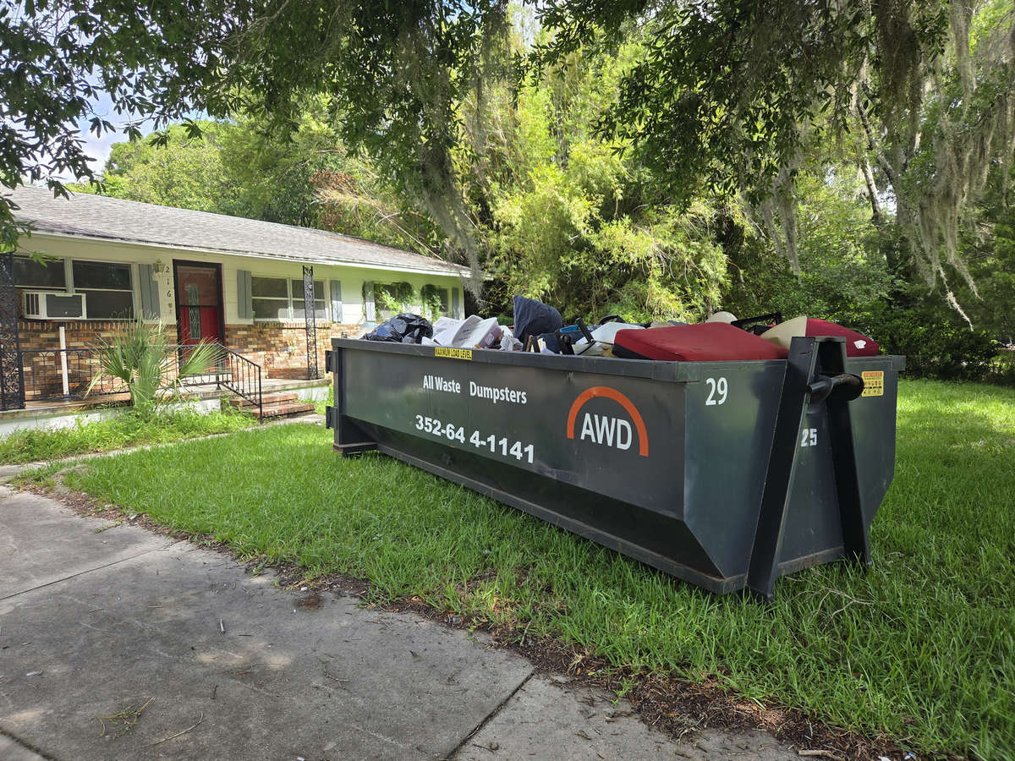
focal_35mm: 23
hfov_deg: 73.9
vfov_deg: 58.9
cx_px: 508
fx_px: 674
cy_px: 380
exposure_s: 1/1050
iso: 80
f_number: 1.8
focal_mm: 5.4
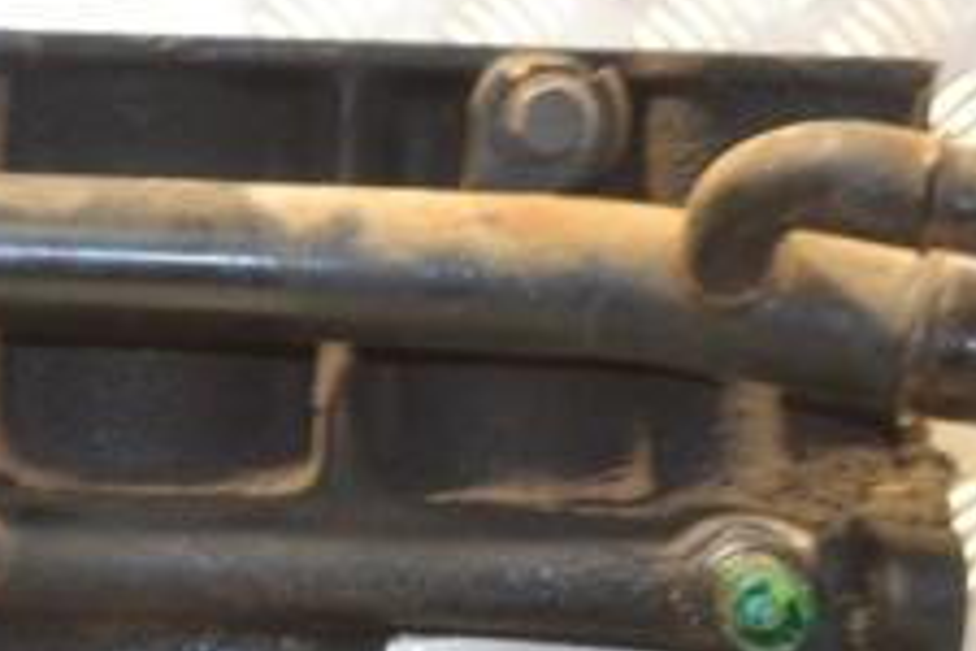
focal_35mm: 160
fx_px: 4337
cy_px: 521
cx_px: -78
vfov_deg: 8.6
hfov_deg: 12.6
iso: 1400
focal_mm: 40
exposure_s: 1/60
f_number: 5.3
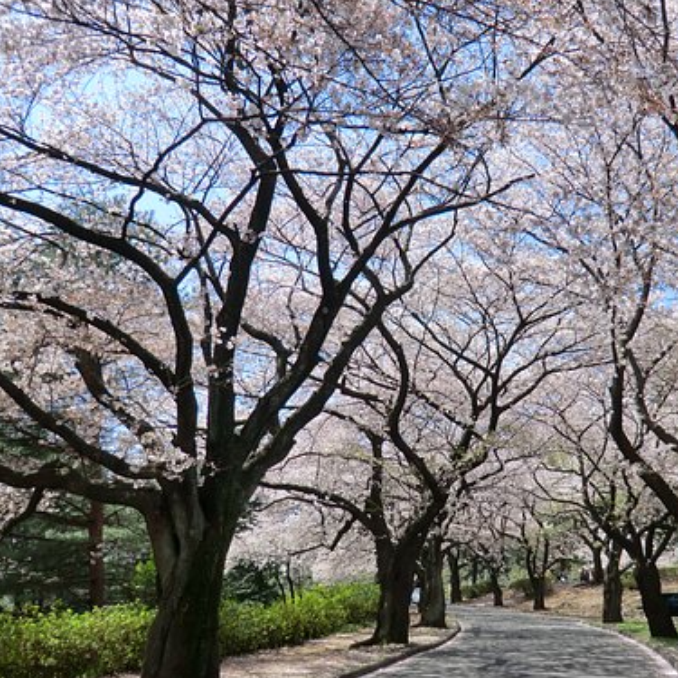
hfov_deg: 40.5
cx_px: 445
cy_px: 338
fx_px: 909
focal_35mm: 41
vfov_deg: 40.9
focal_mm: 6.1
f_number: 3.6
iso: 64
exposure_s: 1/400
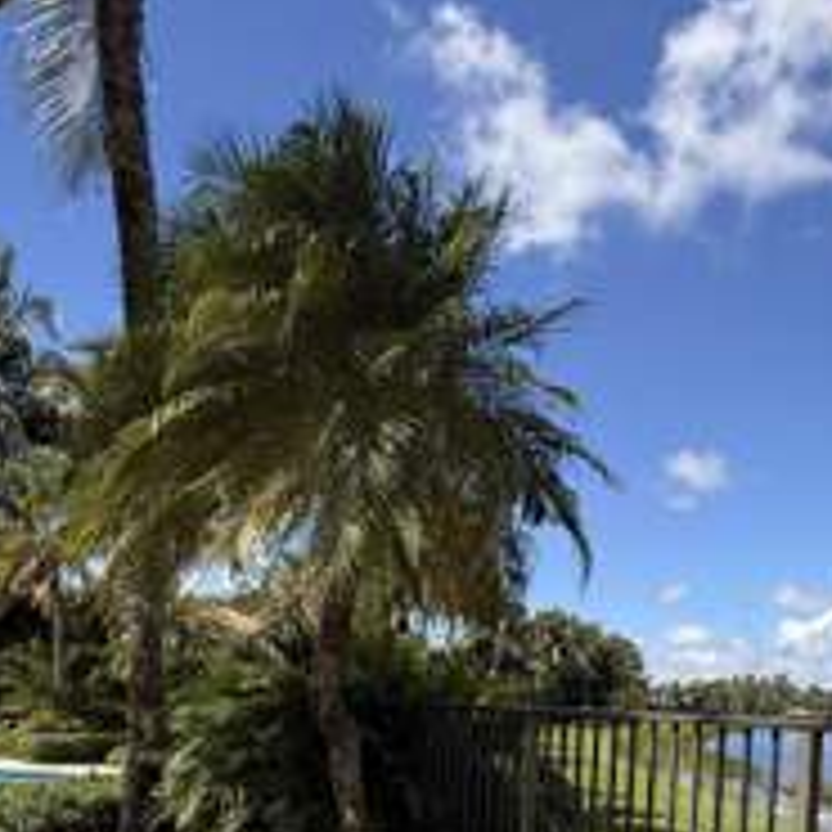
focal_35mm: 32
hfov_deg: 51.0
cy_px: 726
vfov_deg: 46.8
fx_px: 870
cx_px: 463
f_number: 2.2
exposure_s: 1/1464
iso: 50
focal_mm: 2.22
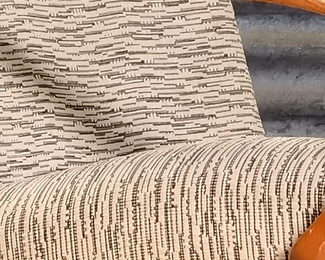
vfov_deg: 5.0
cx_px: 126
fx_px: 2990
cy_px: 6
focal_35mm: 311
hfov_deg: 6.2
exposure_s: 1/33.3
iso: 400
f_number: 1.9
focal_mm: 6.71
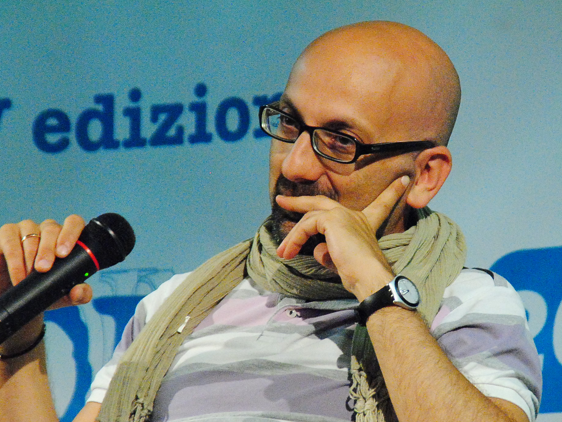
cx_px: 360
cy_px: 253
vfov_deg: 3.3
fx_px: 7420
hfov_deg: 4.3
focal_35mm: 457
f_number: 8
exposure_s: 1/60
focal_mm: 200
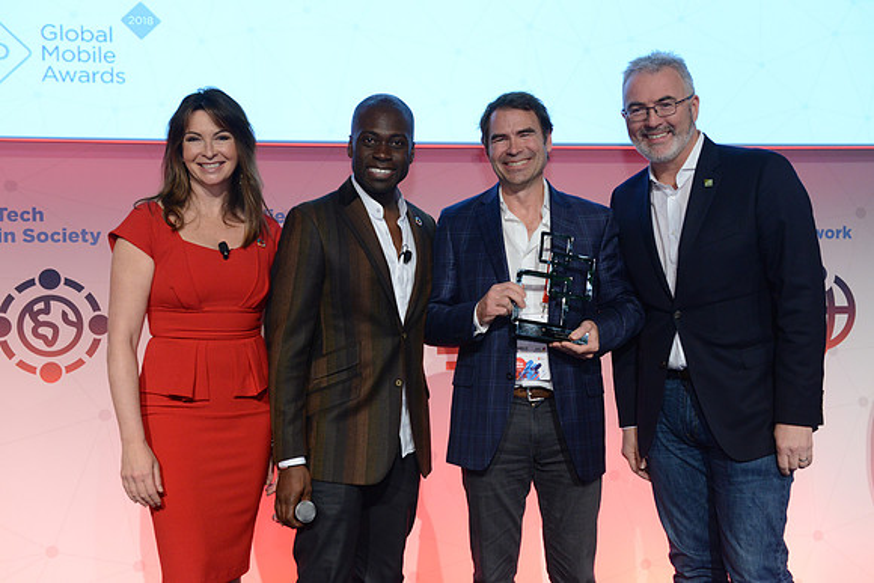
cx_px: 437
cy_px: 292
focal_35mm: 50
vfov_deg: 27.0
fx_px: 1214
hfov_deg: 39.6
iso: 2500
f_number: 6.3
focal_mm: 50
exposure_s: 1/100
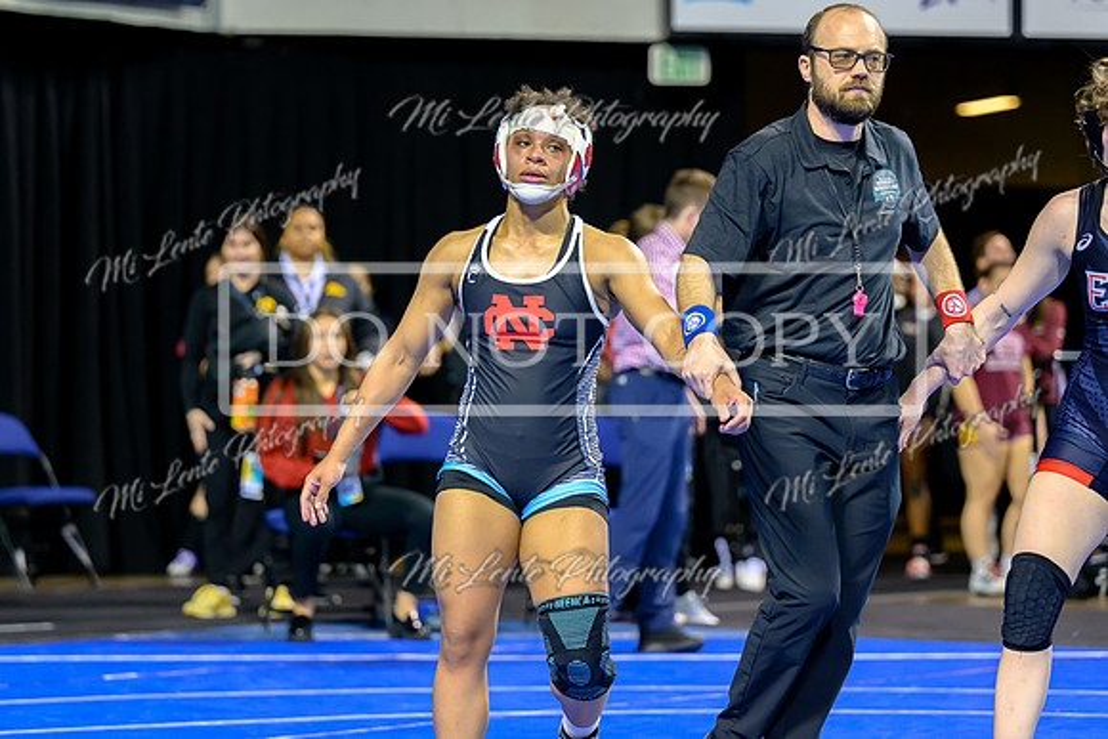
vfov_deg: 9.6
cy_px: 303
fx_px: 4395
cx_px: 520
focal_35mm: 143
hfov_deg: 14.4
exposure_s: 1/800
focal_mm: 115
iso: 3200
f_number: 2.8
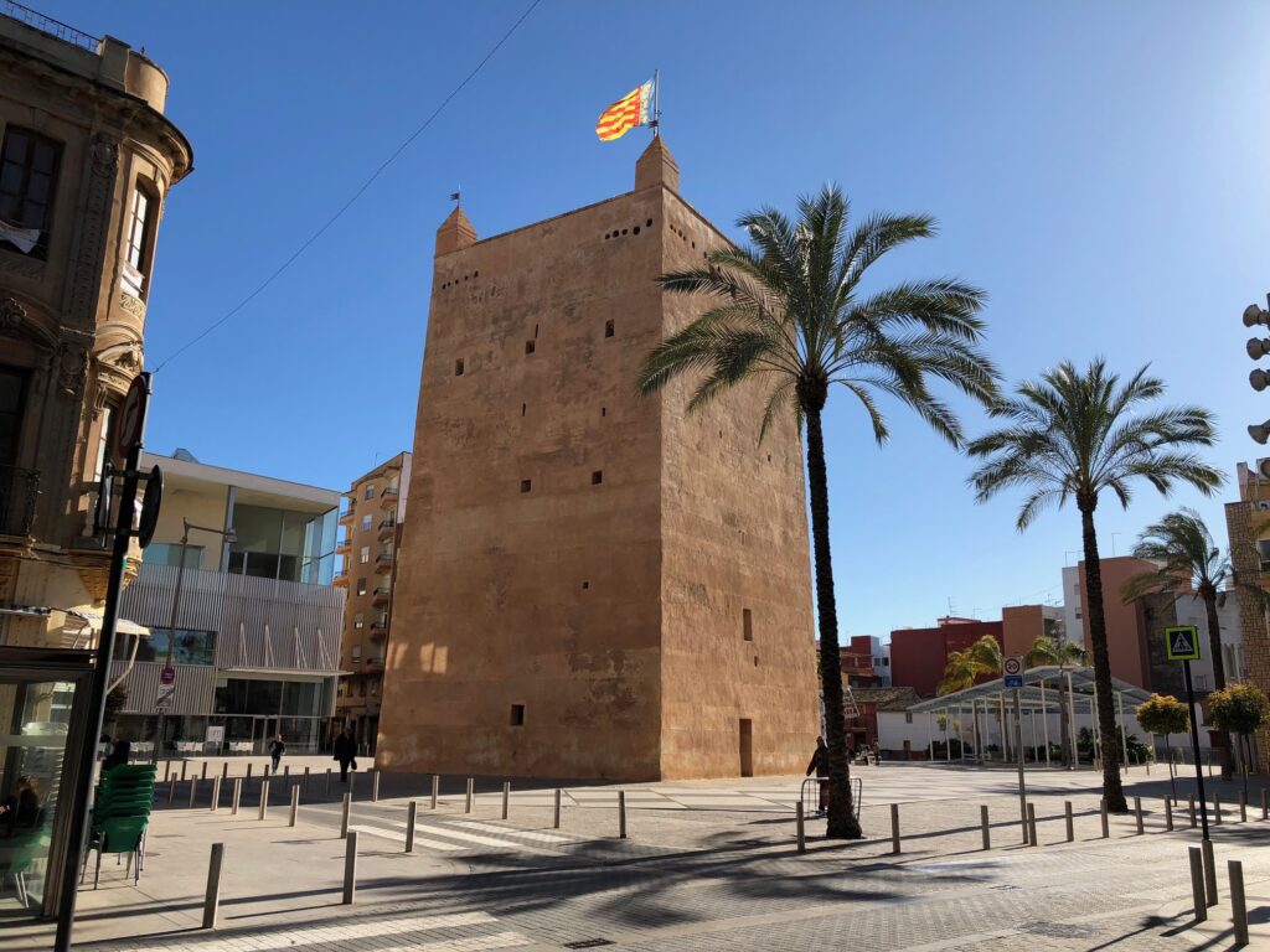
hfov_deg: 63.4
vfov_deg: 49.7
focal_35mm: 28
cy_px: 476
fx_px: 1027
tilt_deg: +12.1
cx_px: 635
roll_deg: -0.8
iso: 20
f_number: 1.8
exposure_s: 1/1919
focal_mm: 3.99
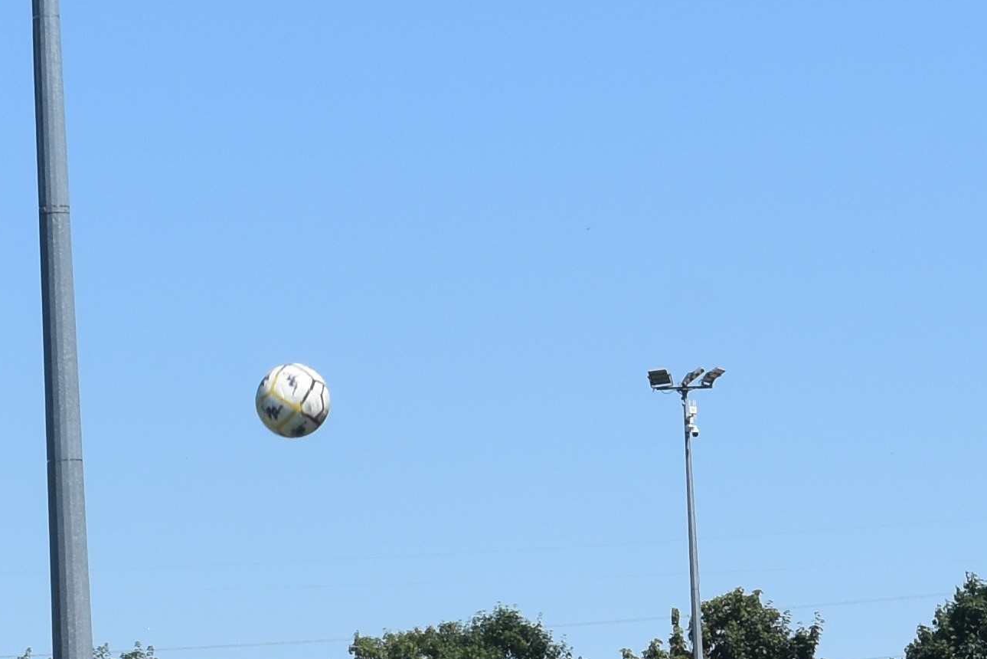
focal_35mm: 244
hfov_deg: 8.4
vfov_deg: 5.6
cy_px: 1001
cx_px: 682
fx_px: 6700
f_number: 10
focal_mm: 35
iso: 200
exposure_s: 1/400
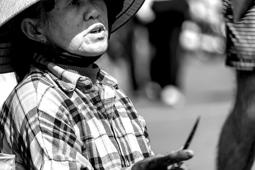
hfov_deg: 4.6
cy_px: 85
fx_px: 3187
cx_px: 128
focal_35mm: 450
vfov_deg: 3.1
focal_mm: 300
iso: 200
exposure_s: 1/500
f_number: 6.3
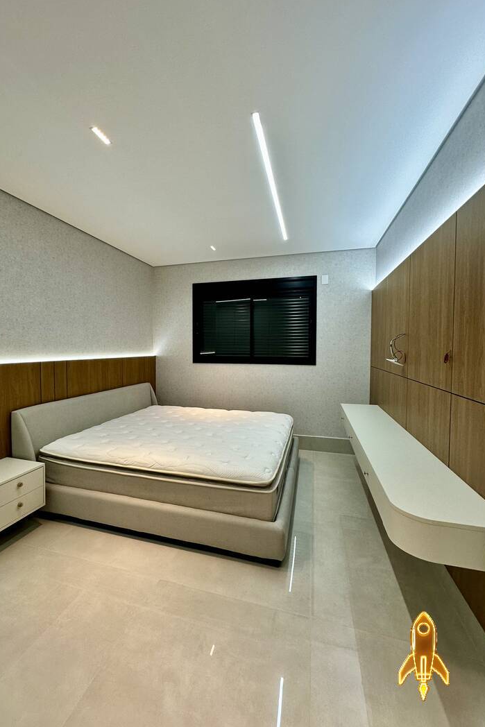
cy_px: 359
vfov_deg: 100.4
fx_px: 303
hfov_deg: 77.2
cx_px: 220
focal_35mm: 15
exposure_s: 1/120
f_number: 2.2
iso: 125
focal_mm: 2.22
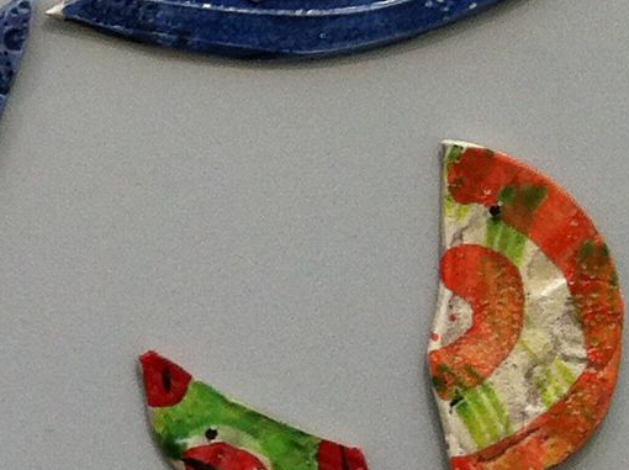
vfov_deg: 8.3
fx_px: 3230
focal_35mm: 178
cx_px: -263
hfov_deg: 10.8
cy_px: 78
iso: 80
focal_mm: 3.85
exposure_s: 1/144
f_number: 2.8
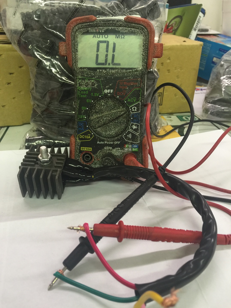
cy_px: 154
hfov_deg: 48.2
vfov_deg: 61.7
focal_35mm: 29
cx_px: 116
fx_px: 258
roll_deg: -0.9
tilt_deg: -27.0
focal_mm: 4.15
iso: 64
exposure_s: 1/15
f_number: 2.2
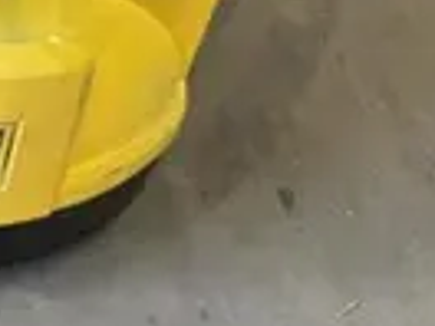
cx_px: -132
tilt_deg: -49.1
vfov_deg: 19.4
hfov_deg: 23.5
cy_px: -26
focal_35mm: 73
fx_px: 917
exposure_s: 1/121
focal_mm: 6.76
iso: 80
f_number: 1.78
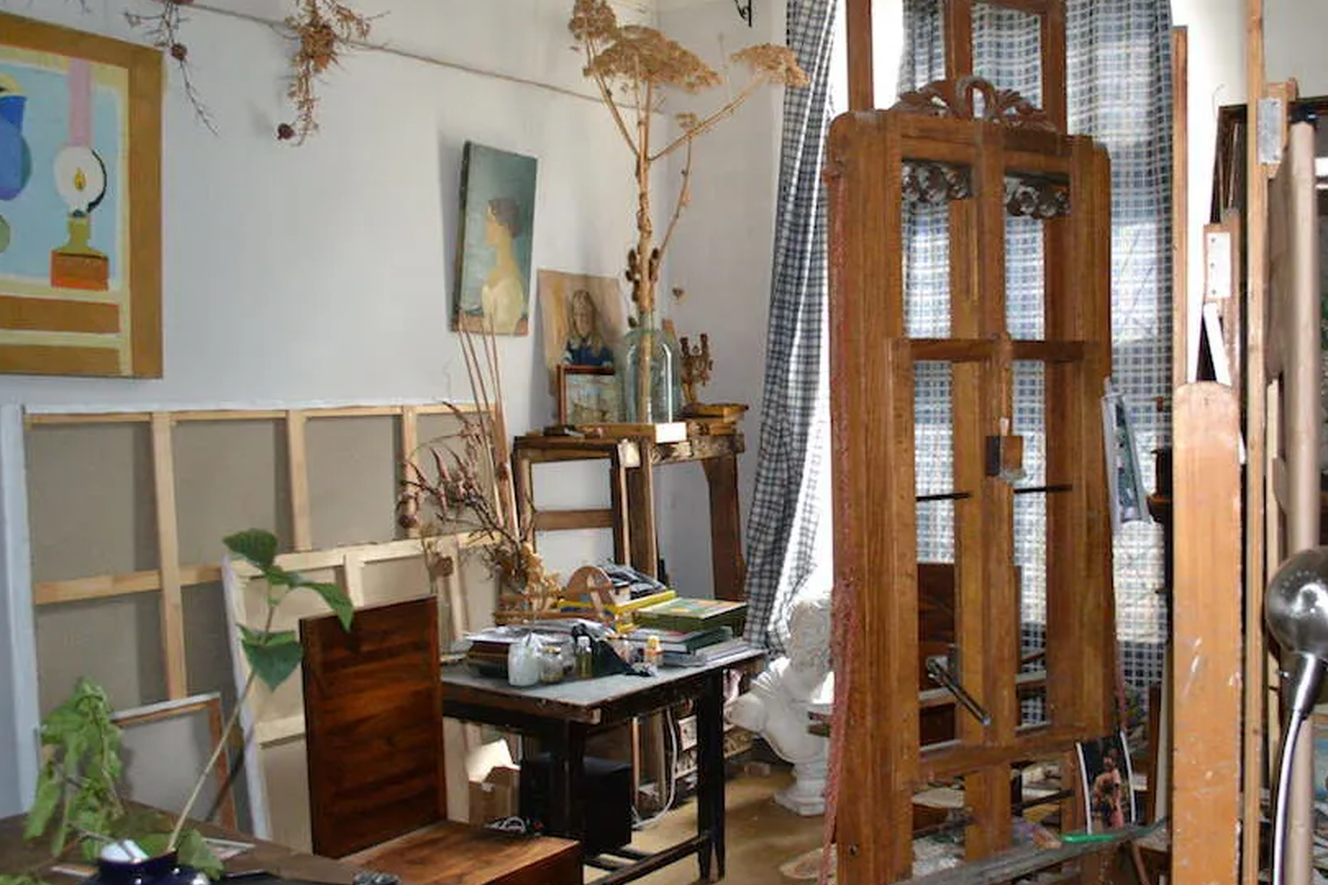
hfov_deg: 52.7
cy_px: 436
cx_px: 803
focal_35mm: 36
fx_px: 1328
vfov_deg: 36.9
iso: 2500
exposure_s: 1/60
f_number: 3.5
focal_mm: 18
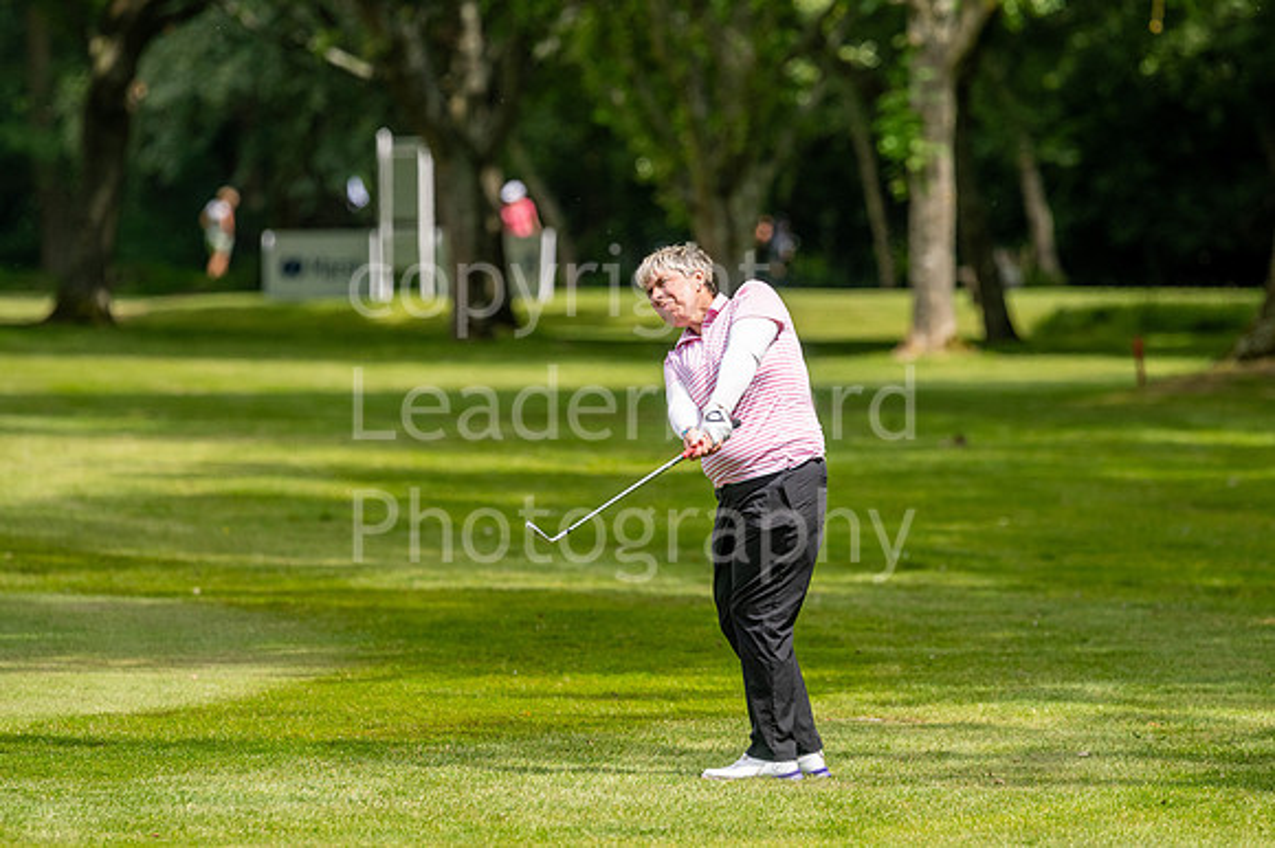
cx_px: 638
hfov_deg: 4.6
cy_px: 424
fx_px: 15928
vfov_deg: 3.1
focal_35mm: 450
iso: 200
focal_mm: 300
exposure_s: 1/1000
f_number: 5
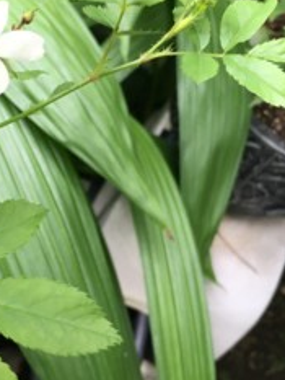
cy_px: 202
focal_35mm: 56
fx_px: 614
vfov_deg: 34.3
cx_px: 44
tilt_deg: -62.2
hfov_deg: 25.5
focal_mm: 4.15
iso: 25
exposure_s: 1/40
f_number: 2.2
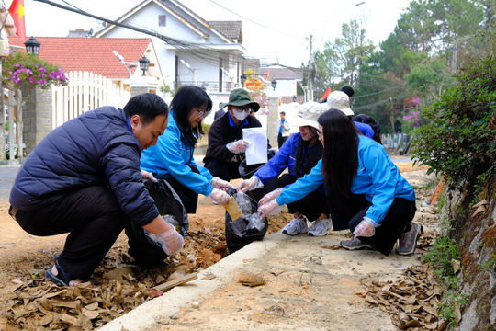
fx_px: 510
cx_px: 248
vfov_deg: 35.9
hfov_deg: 51.9
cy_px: 166
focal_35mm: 37
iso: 640
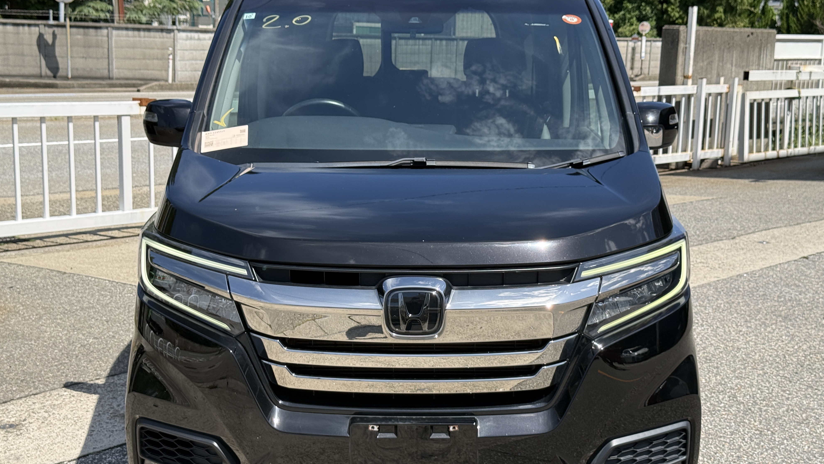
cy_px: 251
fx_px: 1158
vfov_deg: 22.6
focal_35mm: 53
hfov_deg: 39.2
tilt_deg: -9.6
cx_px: 415
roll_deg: -1.6
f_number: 1.78
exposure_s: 1/3226
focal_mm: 6.76
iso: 80
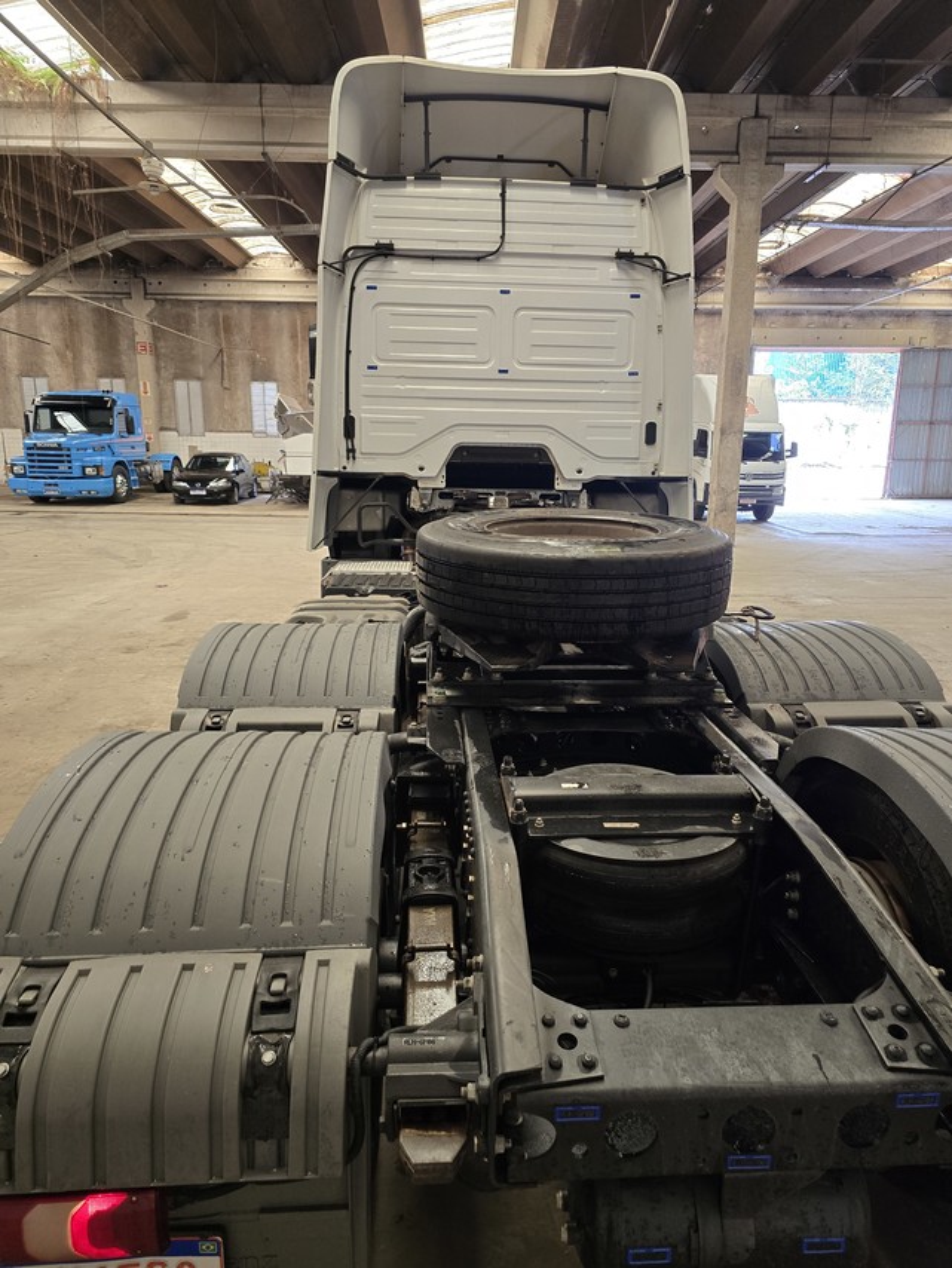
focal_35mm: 23
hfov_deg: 58.9
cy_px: 634
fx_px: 843
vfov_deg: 73.9
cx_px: 476
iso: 320
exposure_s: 1/120
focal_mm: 6.3
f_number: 1.7
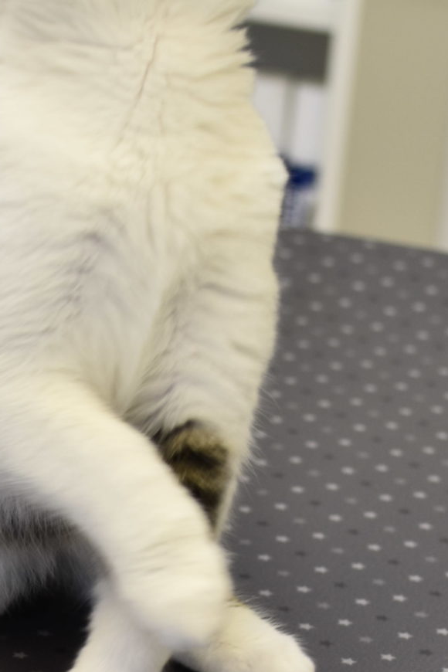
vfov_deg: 13.1
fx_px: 2883
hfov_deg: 8.8
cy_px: 711
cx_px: 35
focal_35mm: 154
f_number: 2.8
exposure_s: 1/60
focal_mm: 35
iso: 200
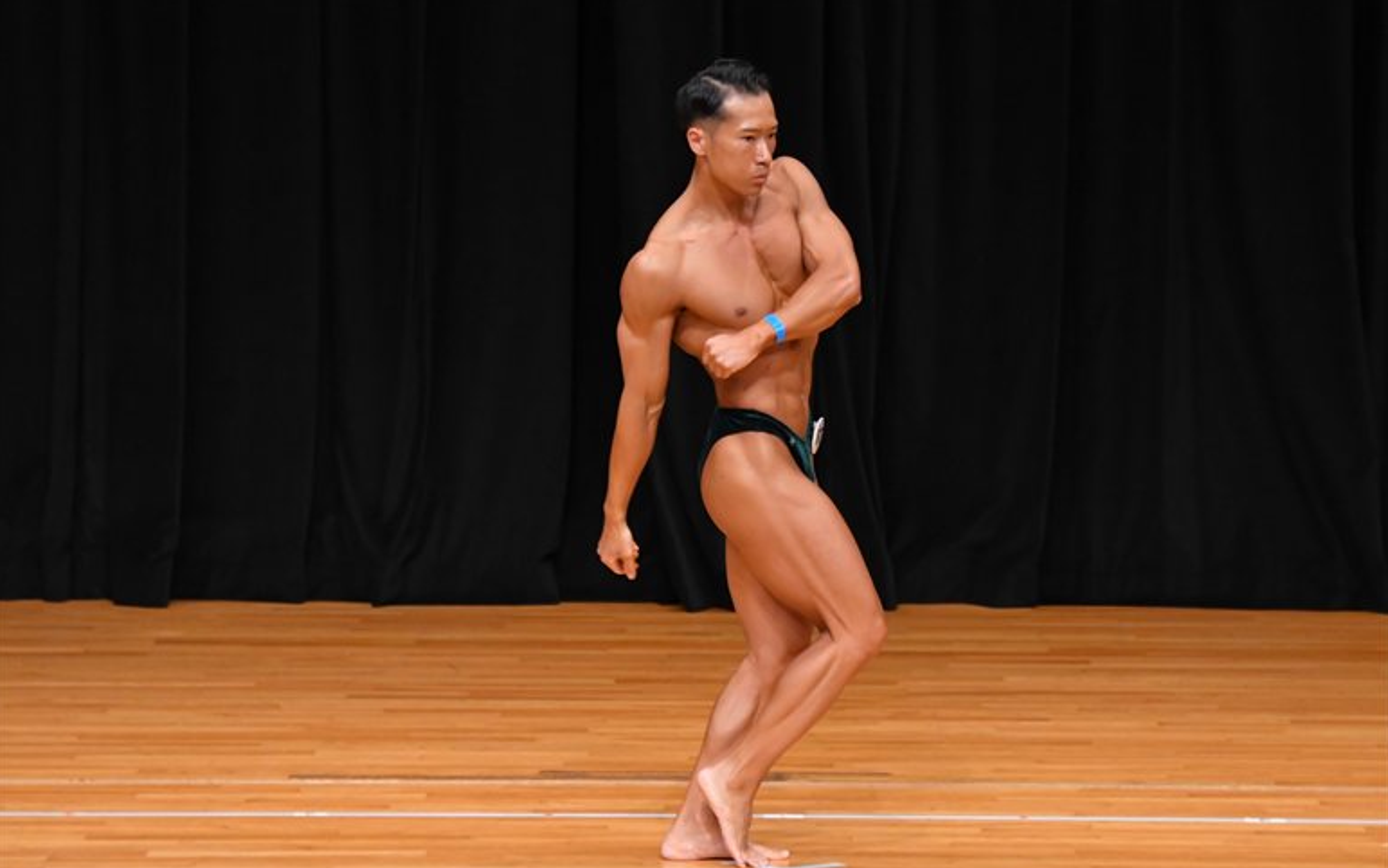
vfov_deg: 4.5
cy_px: 457
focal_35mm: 292
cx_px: 692
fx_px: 11046
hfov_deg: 7.2
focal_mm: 190
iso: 3200
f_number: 5.6
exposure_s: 1/400
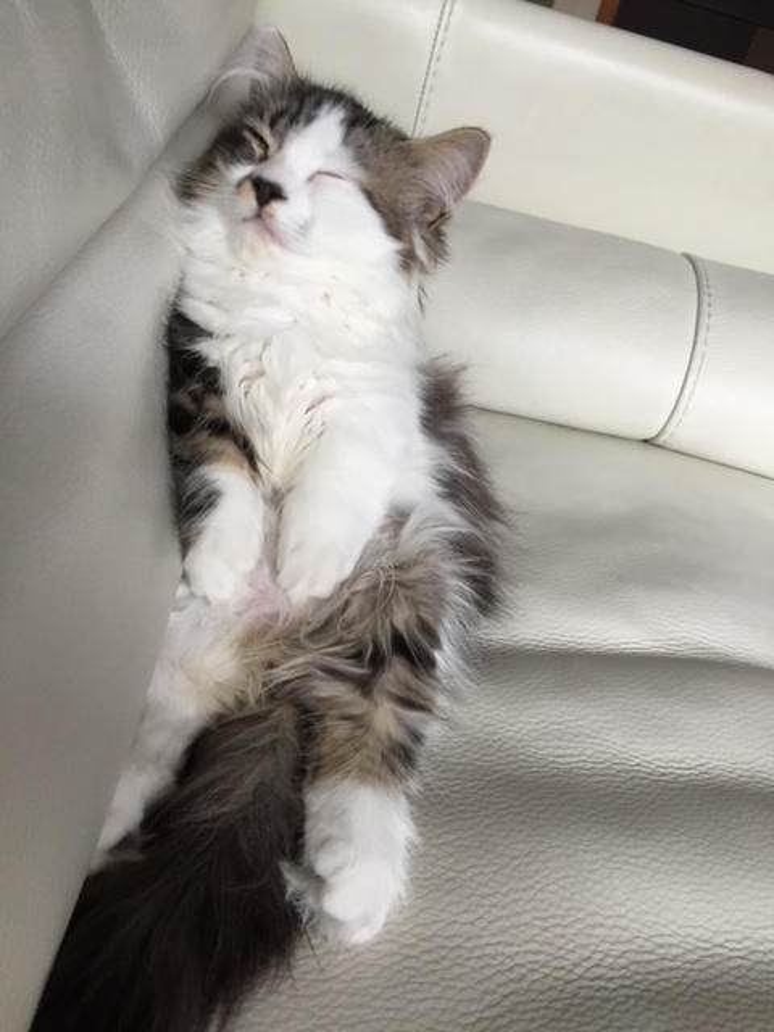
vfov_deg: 61.7
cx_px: 387
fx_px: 865
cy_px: 516
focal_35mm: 29
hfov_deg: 48.2
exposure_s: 1/30
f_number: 2.2
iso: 40
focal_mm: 4.15
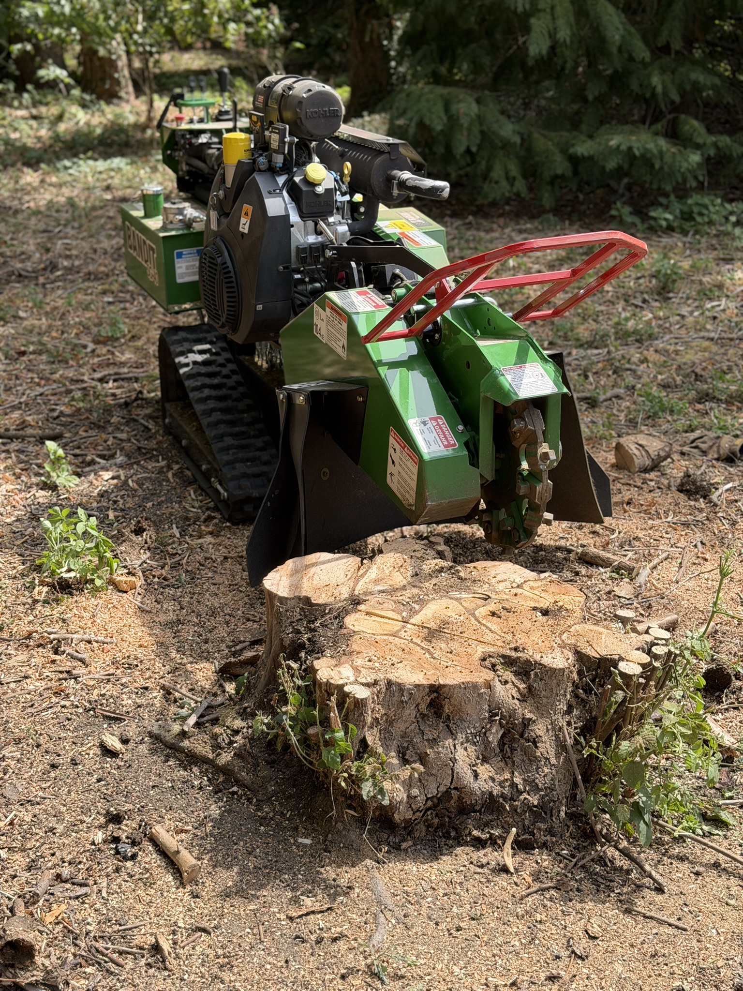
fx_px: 1374
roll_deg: -0.4
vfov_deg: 39.7
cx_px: 372
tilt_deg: -21.1
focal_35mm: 48
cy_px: 496
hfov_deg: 30.3
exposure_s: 1/1377
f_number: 1.78
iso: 64
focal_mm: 6.76
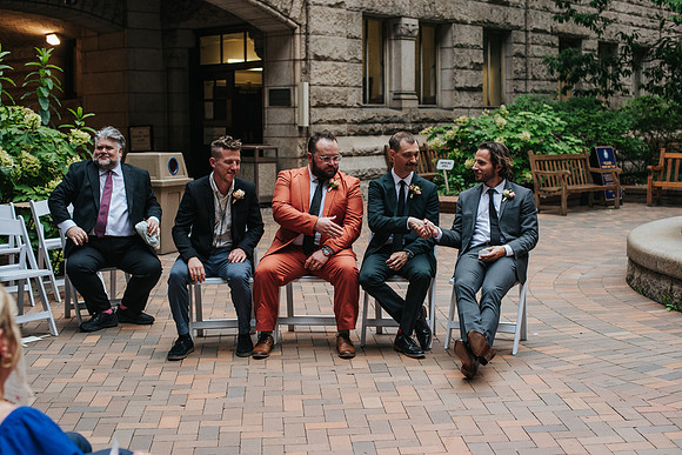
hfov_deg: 37.7
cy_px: 220
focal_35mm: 53
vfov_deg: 25.7
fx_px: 998
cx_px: 323
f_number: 4
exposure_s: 1/400
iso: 800
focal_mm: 50
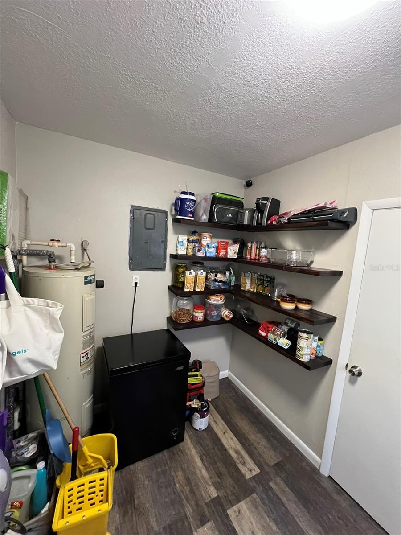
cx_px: 200
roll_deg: -5.1
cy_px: 268
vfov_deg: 106.2
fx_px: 201
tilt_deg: -5.2
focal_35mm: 13
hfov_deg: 89.9
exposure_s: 1/60
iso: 800
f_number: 1.8
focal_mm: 1.57
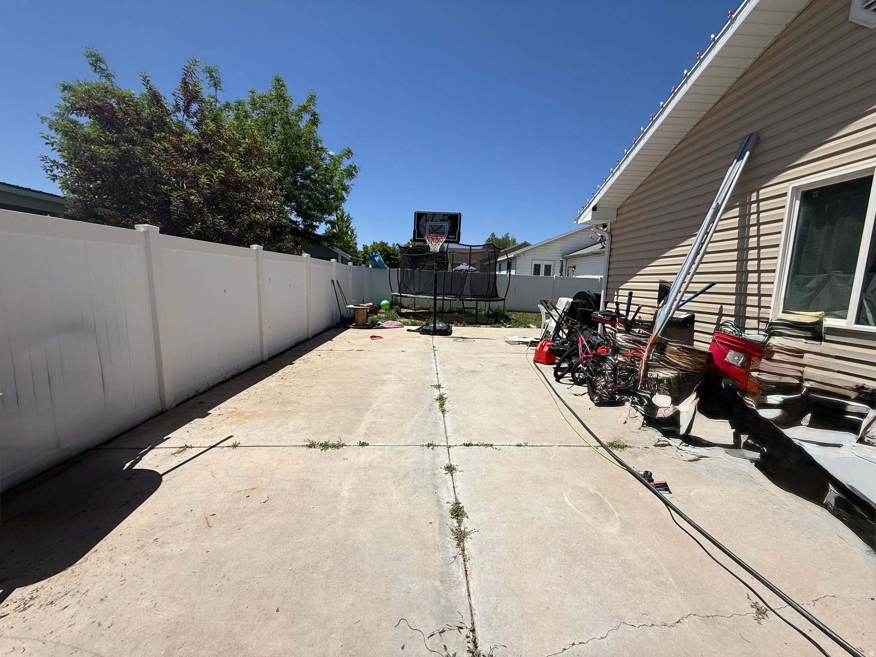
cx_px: 438
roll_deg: -1.2
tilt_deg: -7.5
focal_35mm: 14
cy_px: 328
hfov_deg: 102.1
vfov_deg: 85.7
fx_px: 354
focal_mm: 2.22
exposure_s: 1/3460
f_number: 2.2
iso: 50
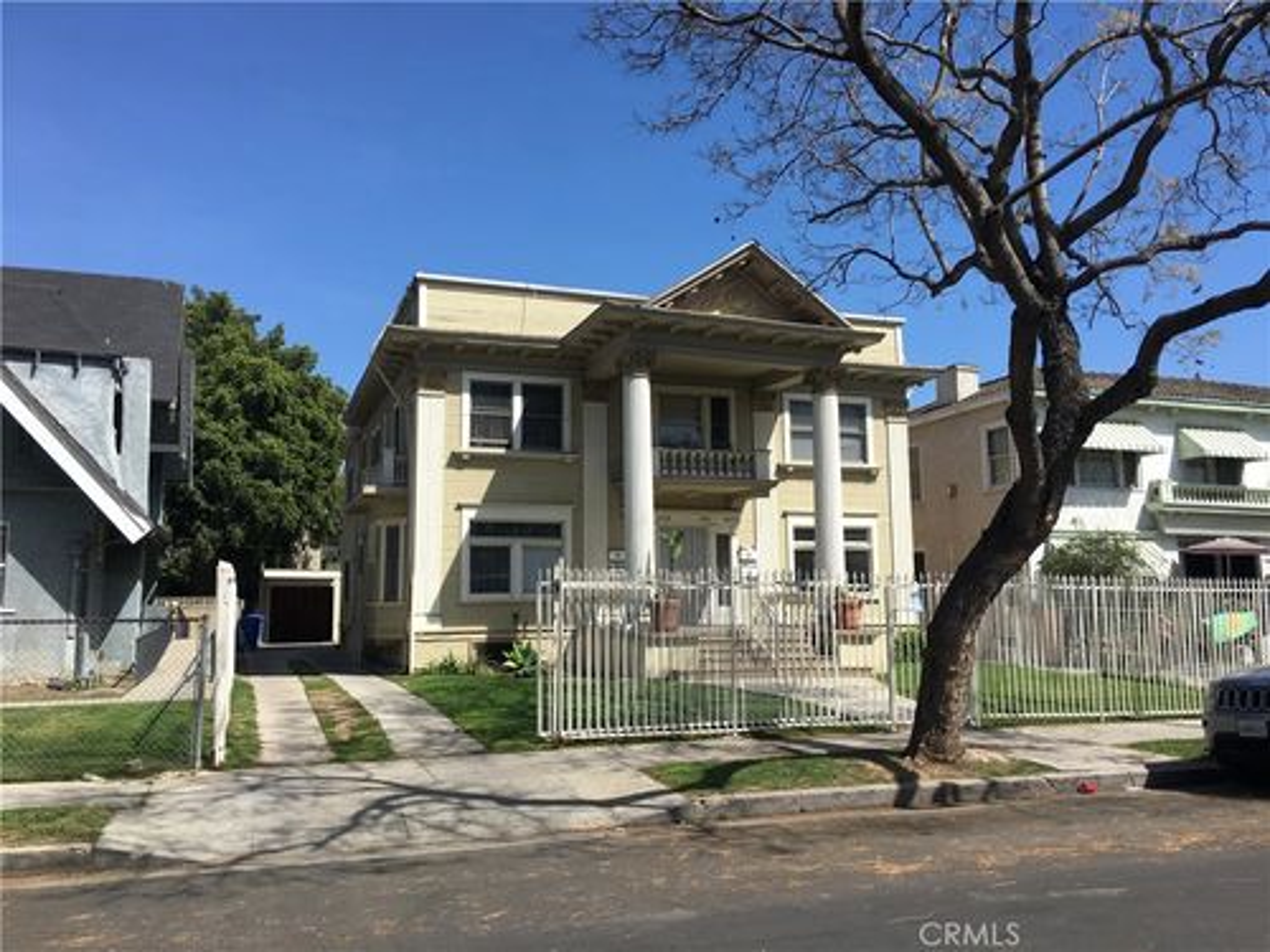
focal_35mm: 29
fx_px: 1064
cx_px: 635
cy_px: 476
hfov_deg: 61.7
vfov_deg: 48.2
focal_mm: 4.15
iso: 25
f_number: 2.2
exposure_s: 1/1637
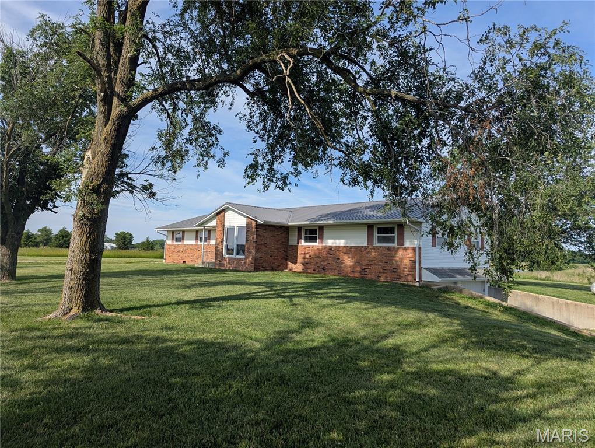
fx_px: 413
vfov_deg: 56.9
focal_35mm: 24
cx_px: 298
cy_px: 224
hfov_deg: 71.5
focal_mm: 6.81
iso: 45
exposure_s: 1/1953
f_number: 1.85
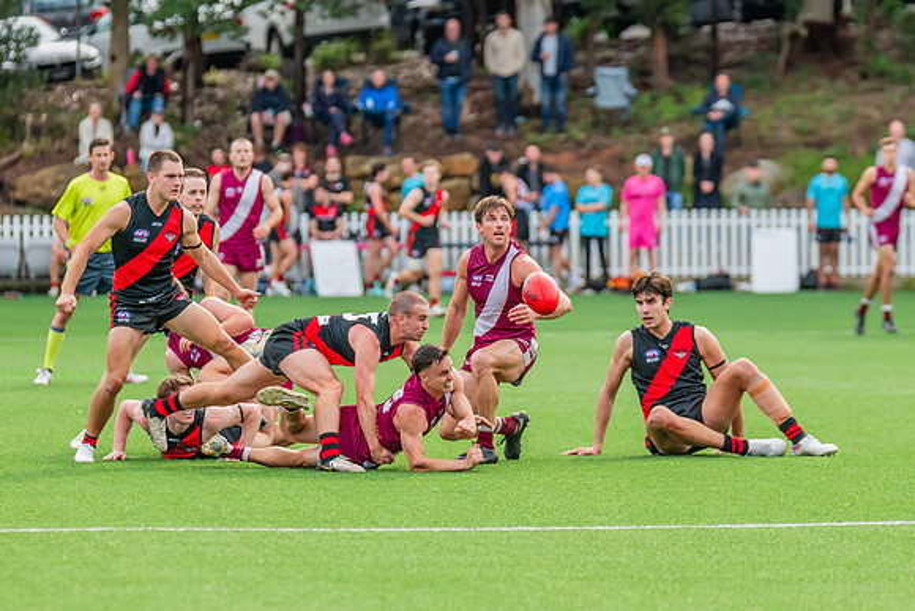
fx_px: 8798
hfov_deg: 6.0
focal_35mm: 346
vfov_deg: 4.0
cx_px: 464
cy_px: 317
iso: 800
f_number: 5
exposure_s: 1/1250
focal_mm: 270
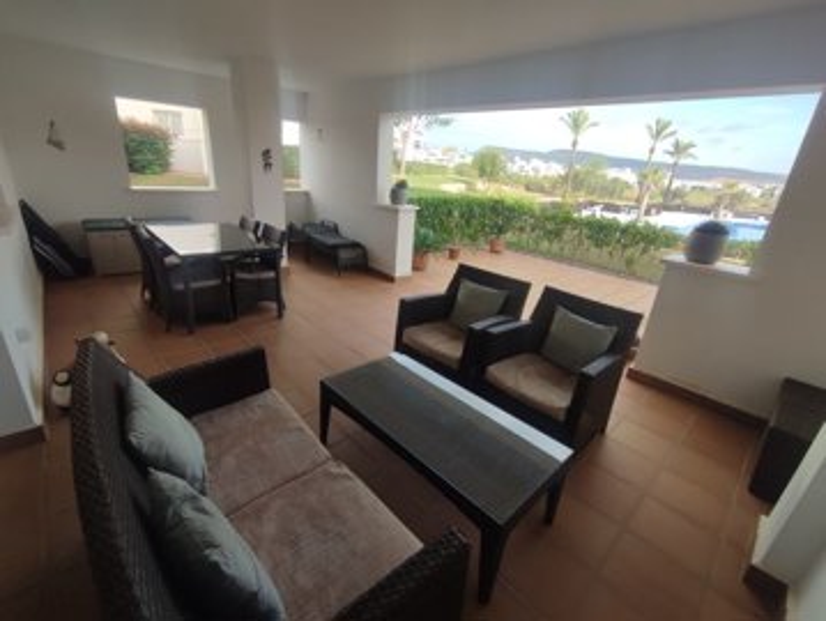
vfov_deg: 78.2
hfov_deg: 94.4
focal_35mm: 16
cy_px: 310
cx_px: 413
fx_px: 382
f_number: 2.2
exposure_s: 1/423
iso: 50
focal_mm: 1.65
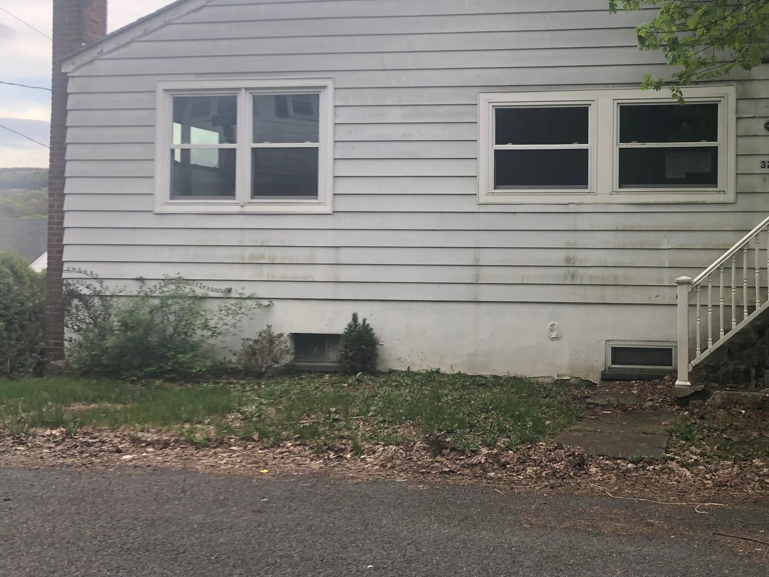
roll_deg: -0.4
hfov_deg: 44.5
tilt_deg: +1.9
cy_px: 227
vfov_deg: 35.0
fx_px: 911
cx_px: 561
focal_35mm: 41
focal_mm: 4
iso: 20
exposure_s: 1/124
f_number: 1.8
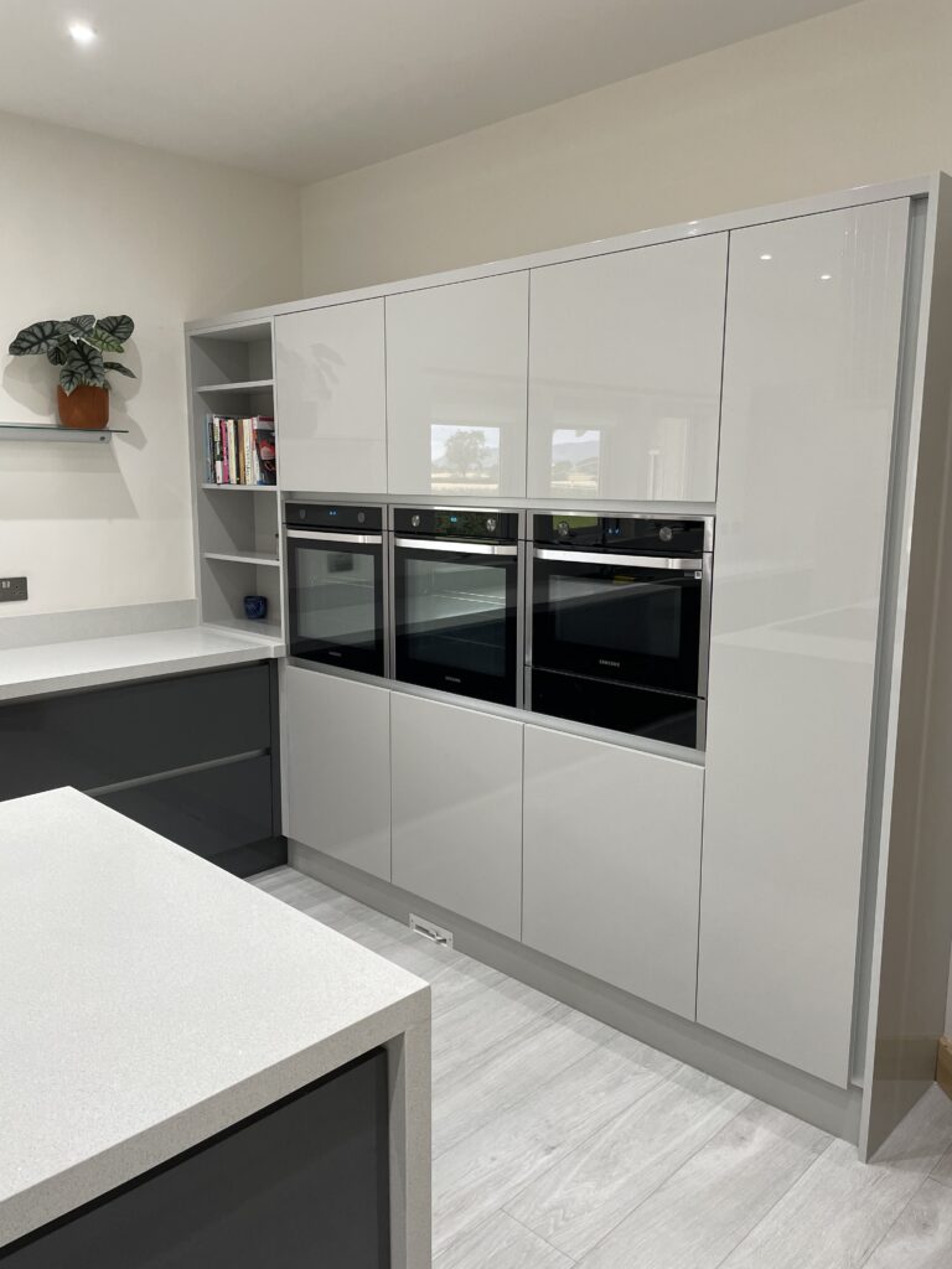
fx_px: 953
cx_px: 476
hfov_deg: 53.1
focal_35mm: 26
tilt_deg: -8.2
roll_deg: -0.2
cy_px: 634
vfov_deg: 67.3
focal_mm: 4.2
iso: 125
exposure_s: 1/100
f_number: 1.6
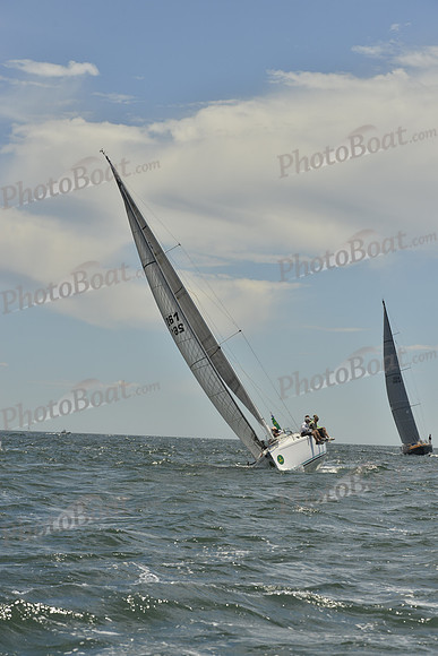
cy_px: 328
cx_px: 219
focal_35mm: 95
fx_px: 1733
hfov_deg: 14.4
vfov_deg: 21.5
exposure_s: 1/1600
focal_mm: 95
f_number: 9
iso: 280
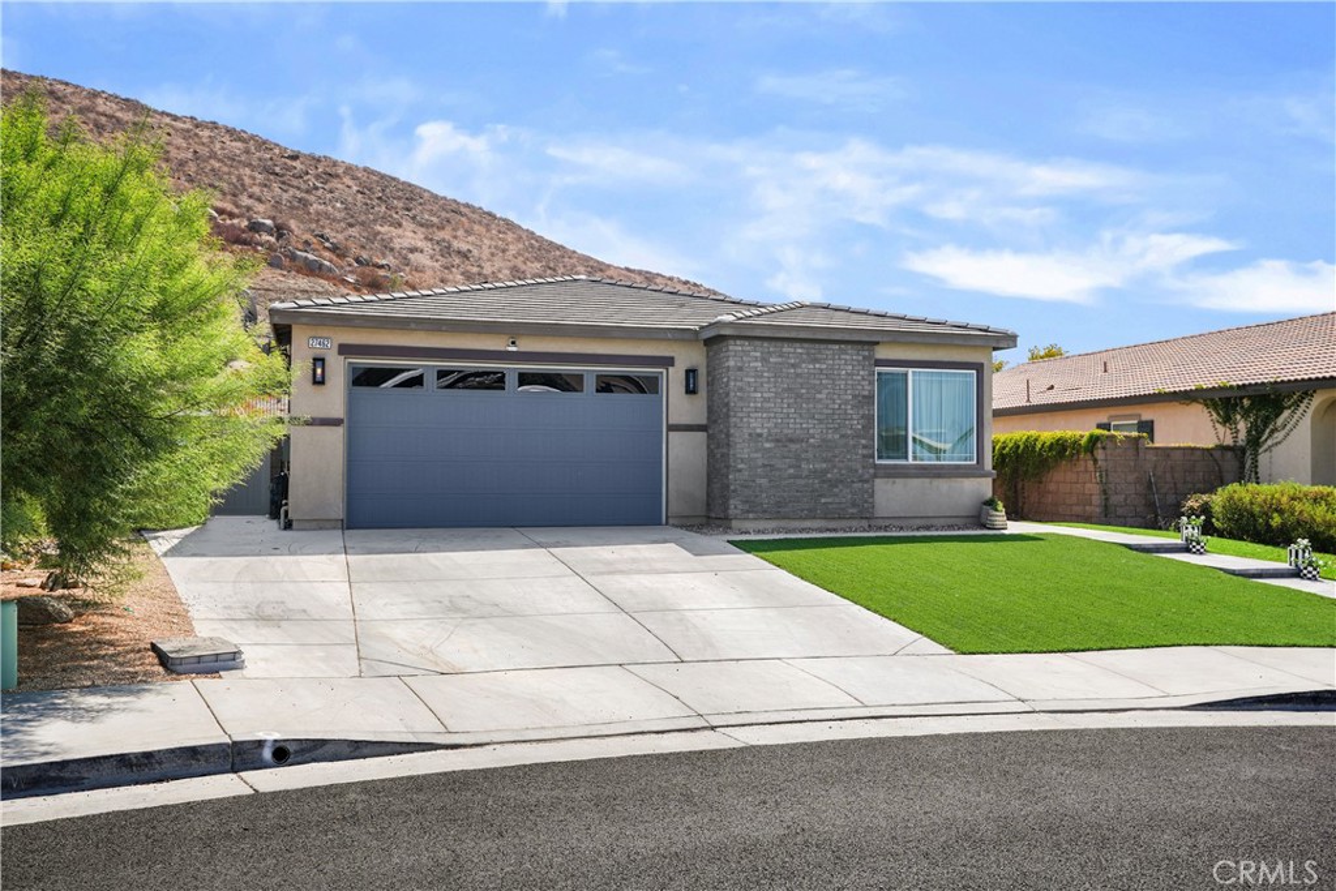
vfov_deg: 44.3
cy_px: 446
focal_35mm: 30
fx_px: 1095
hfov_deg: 62.8
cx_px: 668
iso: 40
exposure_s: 1/125
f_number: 7.1
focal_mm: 29.5
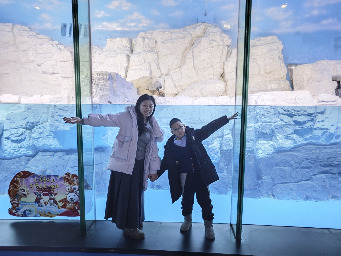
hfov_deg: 73.9
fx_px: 227
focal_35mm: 23
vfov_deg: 58.9
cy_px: 128
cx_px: 170
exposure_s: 1/37.6
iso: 800
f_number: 1.42
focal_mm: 6.68
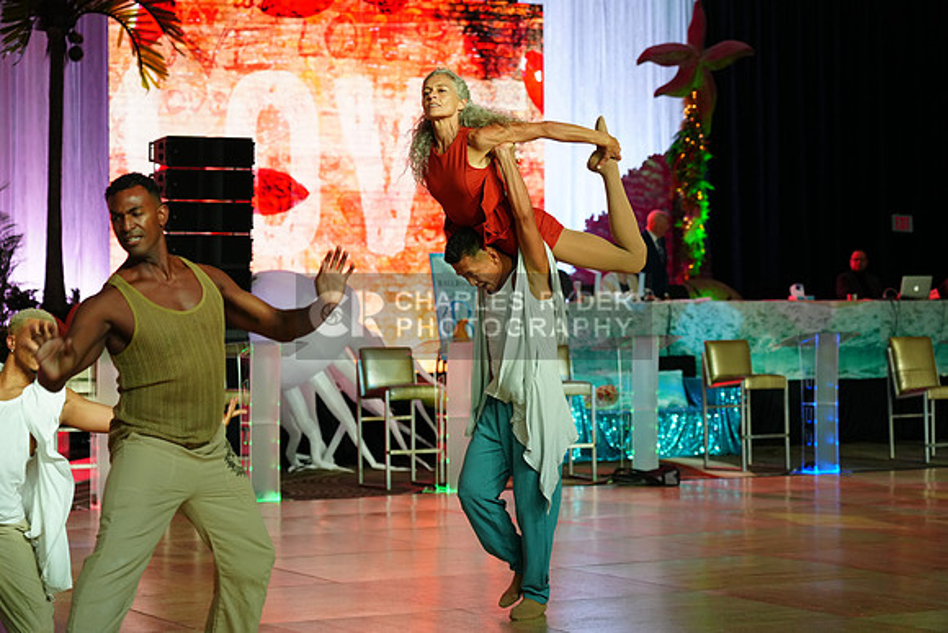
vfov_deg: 15.2
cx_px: 474
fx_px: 2370
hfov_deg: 22.6
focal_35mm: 90
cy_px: 316
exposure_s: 1/400
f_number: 4
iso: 2000
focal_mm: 90
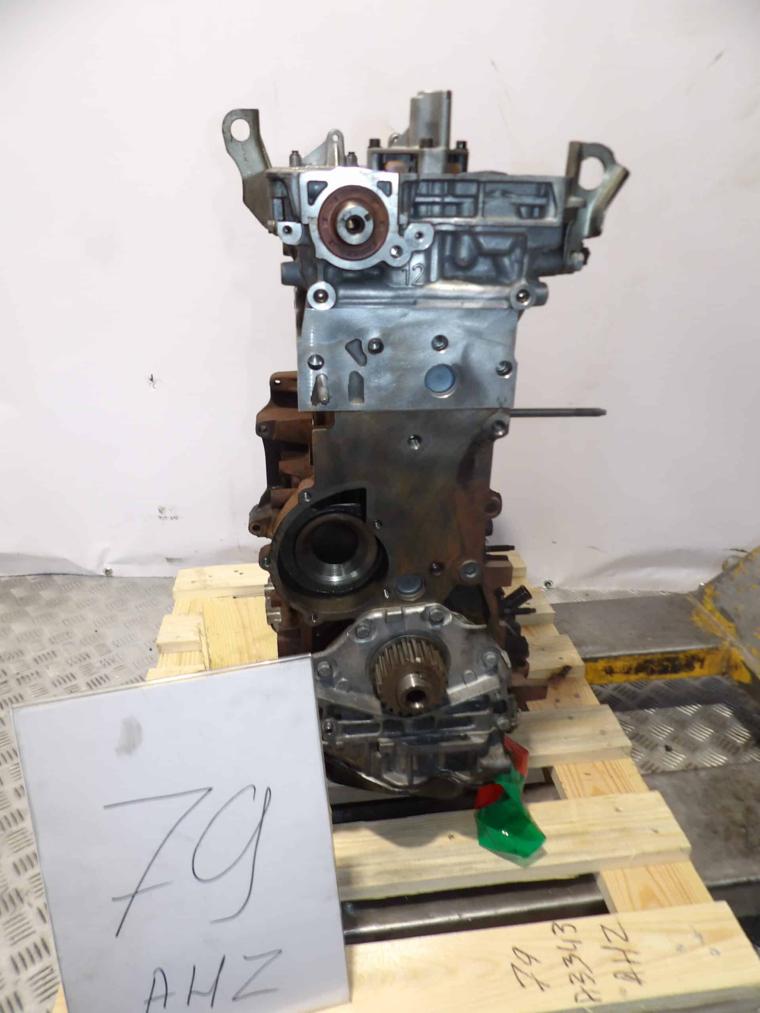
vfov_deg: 71.6
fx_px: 703
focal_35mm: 24
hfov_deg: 56.8
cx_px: 380
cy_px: 506
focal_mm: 4.3
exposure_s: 1/33
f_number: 2.8
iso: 160
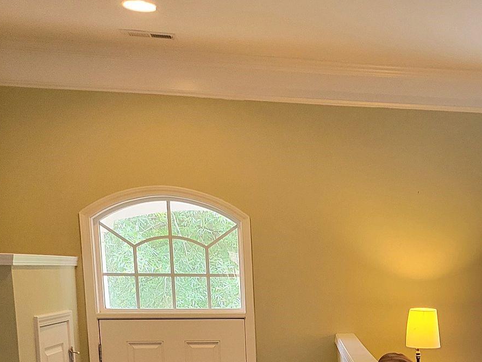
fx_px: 836
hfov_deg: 29.7
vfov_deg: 23.1
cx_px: 497
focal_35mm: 60
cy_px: 391
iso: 320
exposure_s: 1/120
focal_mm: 5.4
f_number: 1.8
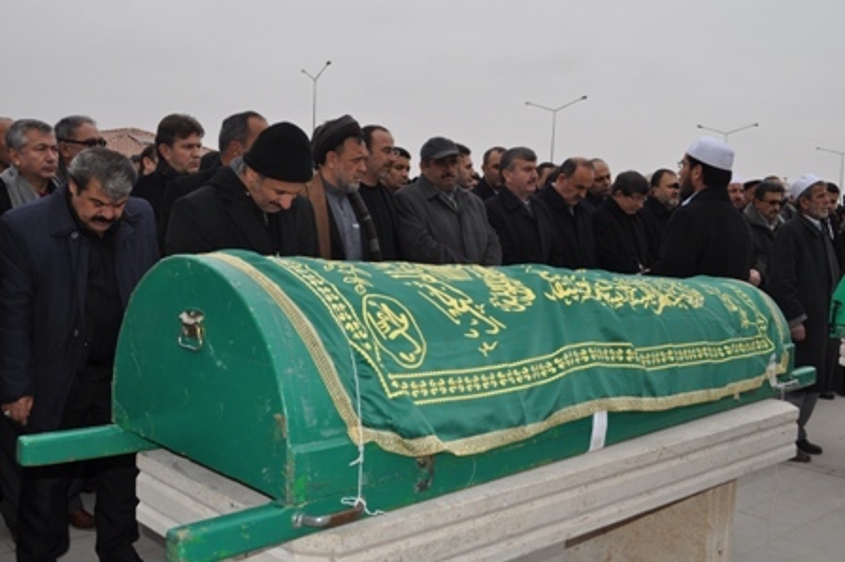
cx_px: 422
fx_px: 844
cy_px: 281
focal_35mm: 36
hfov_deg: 53.2
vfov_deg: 36.8
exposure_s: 1/200
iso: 200
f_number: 8
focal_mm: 24
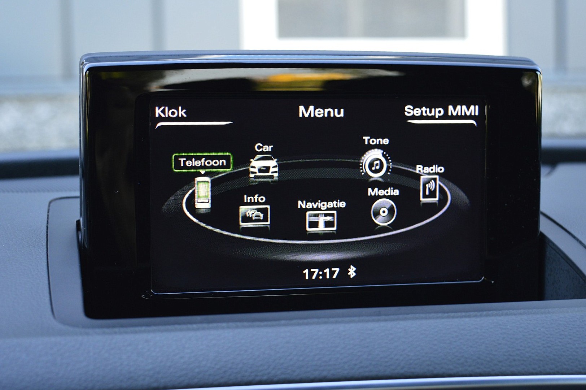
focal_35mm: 63
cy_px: 195
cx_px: 293
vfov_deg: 21.5
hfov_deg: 31.9
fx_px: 1025
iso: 800
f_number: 5.6
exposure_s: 1/60
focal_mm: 42
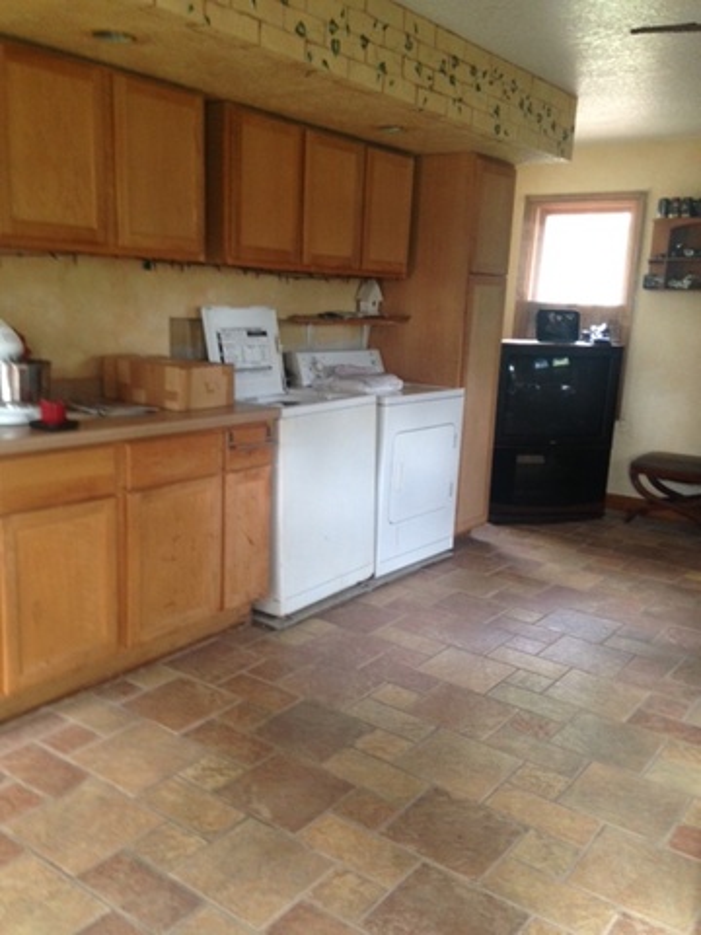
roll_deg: -2.4
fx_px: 891
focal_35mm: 33
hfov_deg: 42.9
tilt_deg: -12.1
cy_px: 468
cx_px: 350
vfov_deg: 55.4
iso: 125
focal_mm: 4.12
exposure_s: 1/20
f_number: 2.4
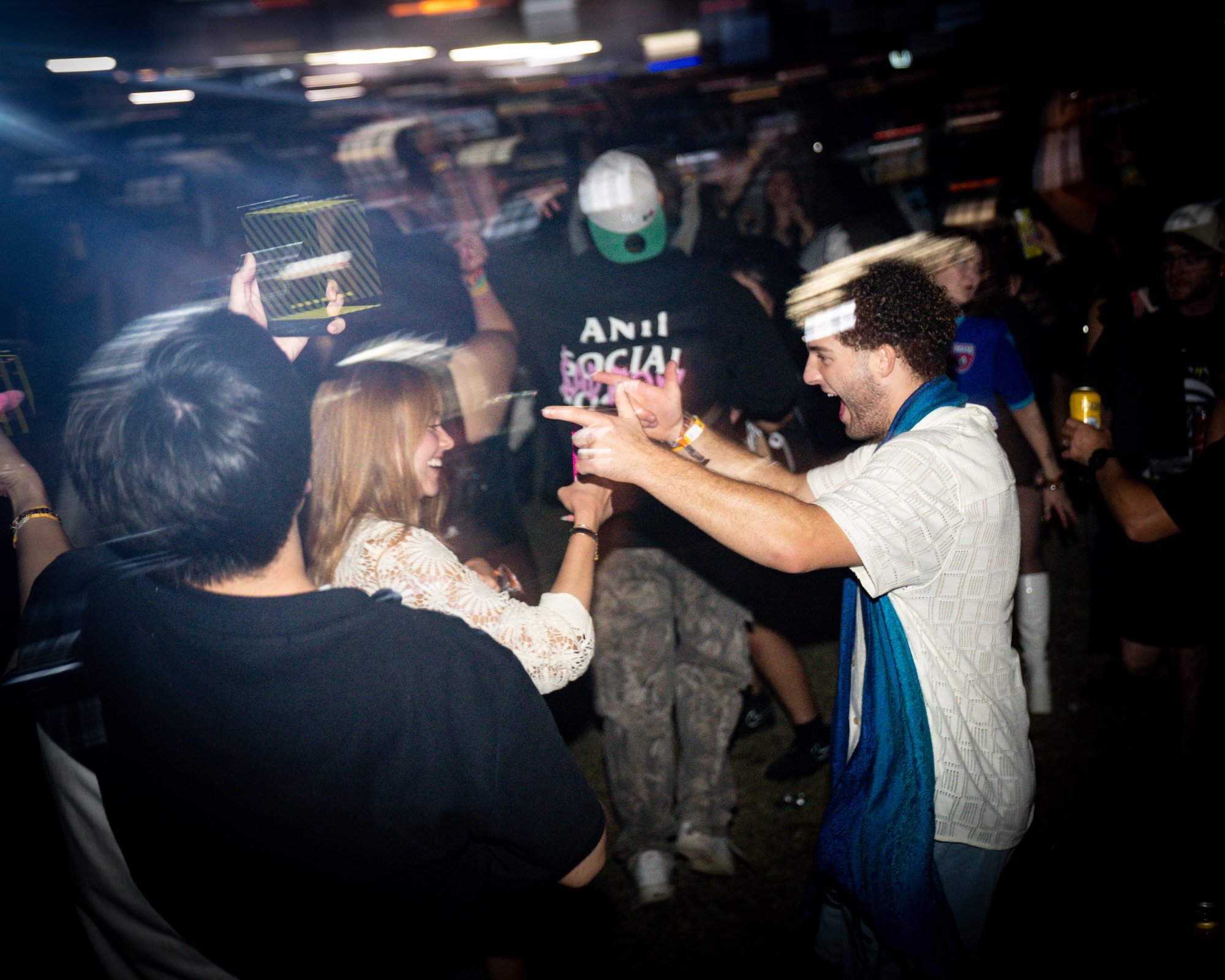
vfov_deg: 25.6
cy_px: 429
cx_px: 827
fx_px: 2159
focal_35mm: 60
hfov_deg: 31.4
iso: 3200
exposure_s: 1/60
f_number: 2.8
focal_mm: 47
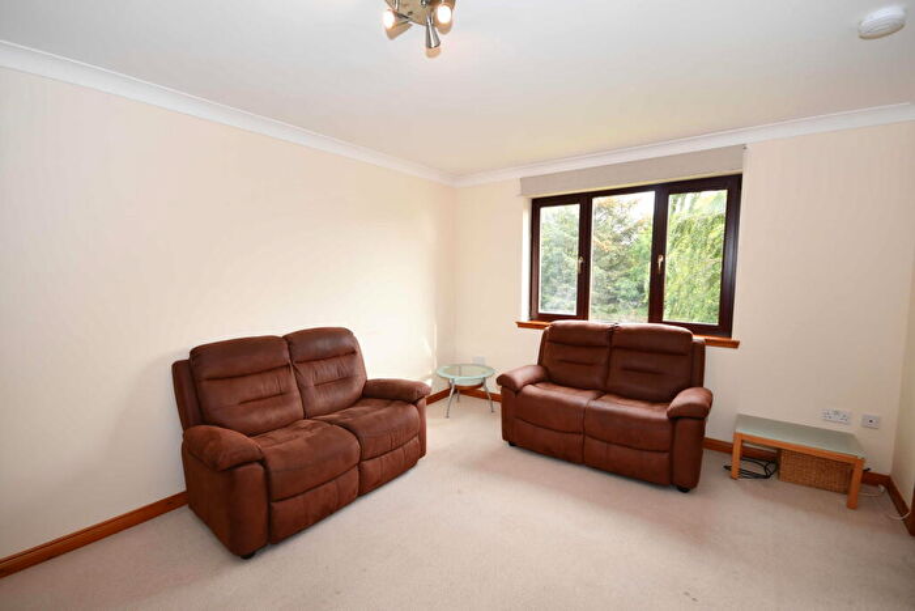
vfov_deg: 77.4
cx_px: 458
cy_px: 306
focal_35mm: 15
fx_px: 381
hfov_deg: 100.4
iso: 200
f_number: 4
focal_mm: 10
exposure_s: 1/60
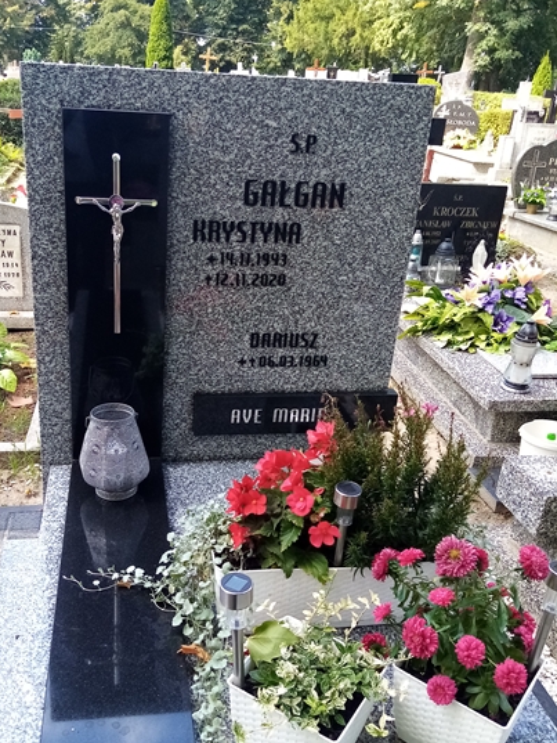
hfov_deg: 45.3
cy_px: 375
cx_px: 228
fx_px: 665
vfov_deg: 58.3
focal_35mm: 31
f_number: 1.8
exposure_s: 1/128
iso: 105
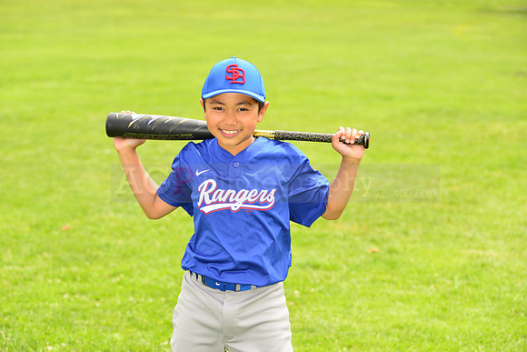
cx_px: 264
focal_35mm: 100
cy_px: 176
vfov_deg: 13.7
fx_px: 1464
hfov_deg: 20.4
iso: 100
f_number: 5
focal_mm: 100
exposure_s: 1/250
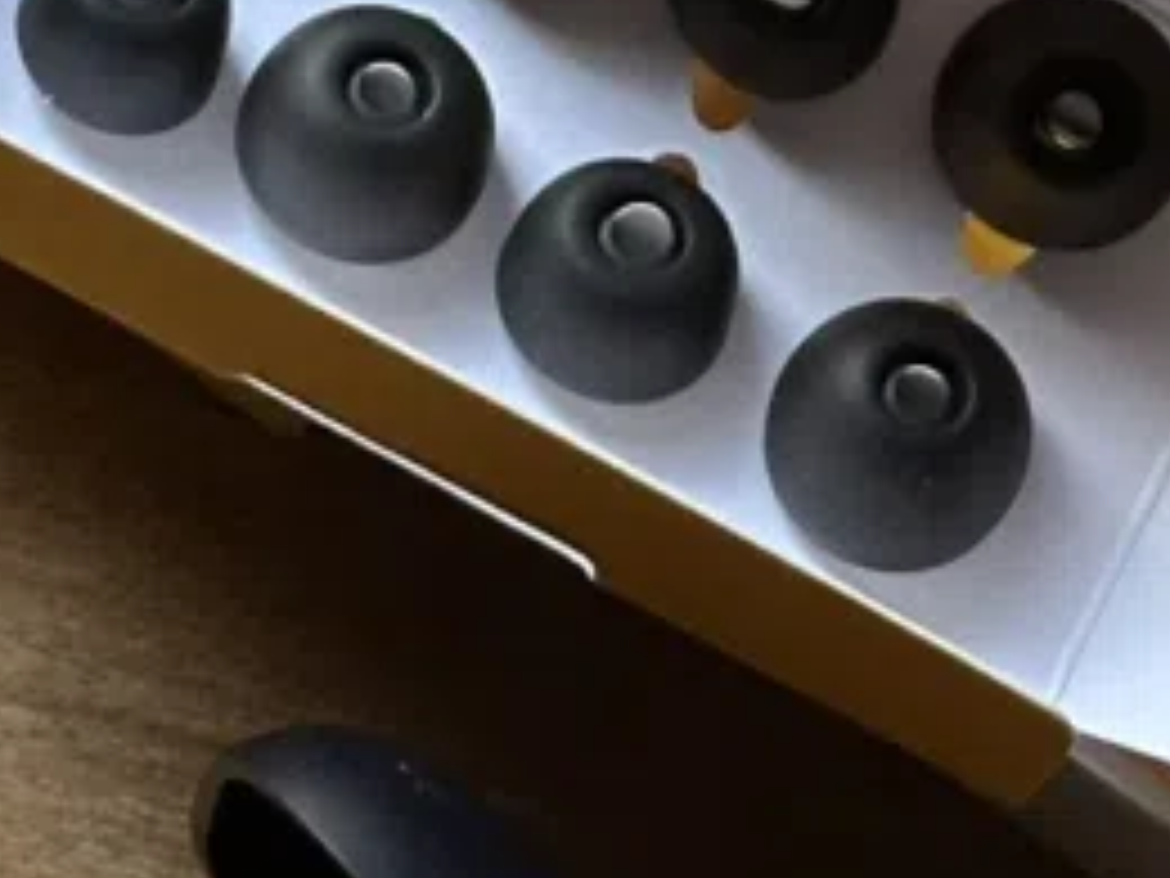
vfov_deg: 12.6
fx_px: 3988
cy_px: 401
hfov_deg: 16.7
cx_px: 648
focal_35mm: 118
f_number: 1.78
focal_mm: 6.86
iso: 250
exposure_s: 1/40
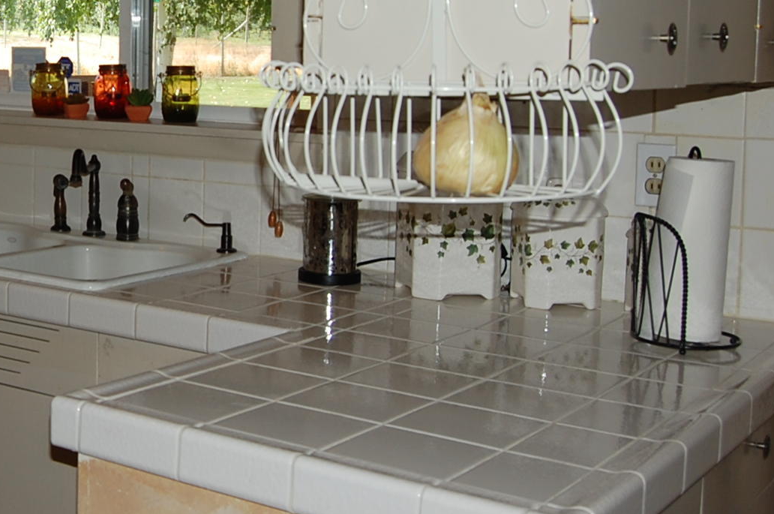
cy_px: 141
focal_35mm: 59
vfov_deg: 22.7
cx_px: 21
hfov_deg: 31.7
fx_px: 1267
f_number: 5.6
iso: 200
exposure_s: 1/125
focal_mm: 18
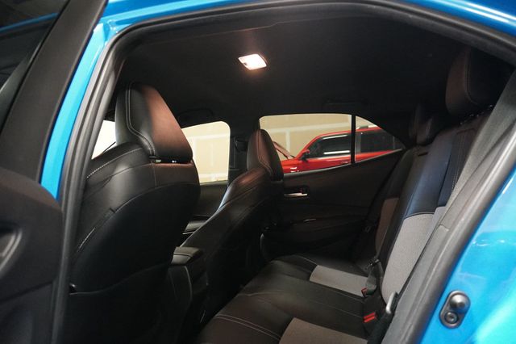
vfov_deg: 53.1
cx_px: 258
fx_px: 344
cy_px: 172
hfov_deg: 73.8
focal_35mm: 24
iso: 6400
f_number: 3.5
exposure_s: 1/40
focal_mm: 16
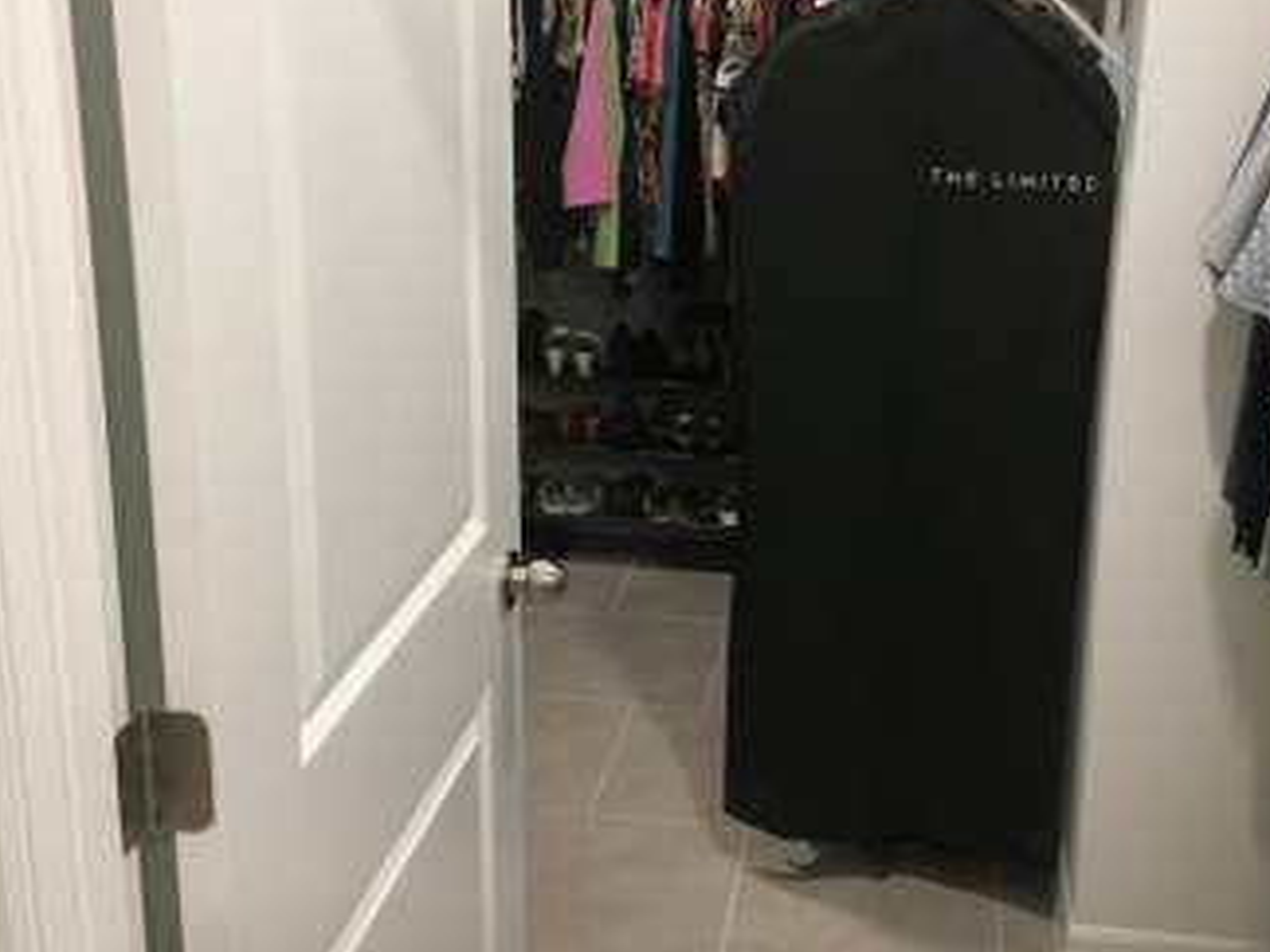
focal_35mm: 43
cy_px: 345
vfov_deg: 33.4
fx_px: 1578
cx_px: 694
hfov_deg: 43.8
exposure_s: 1/30
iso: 100
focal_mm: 4.15
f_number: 2.2
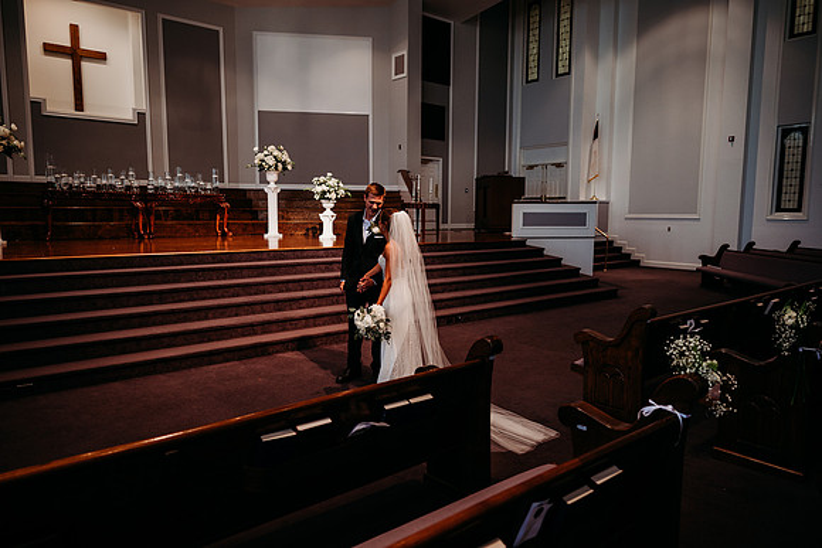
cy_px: 274
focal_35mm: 24
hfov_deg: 73.7
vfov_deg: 53.2
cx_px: 411
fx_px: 548
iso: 640
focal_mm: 24
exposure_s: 1/160
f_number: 2.5
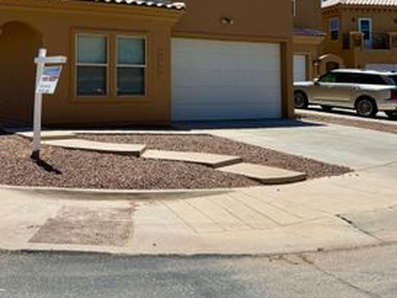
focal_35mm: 44
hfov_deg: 41.3
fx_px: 505
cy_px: 56
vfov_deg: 32.0
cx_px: 84
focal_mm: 6.76
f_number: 1.78
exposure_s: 1/7353
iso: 80
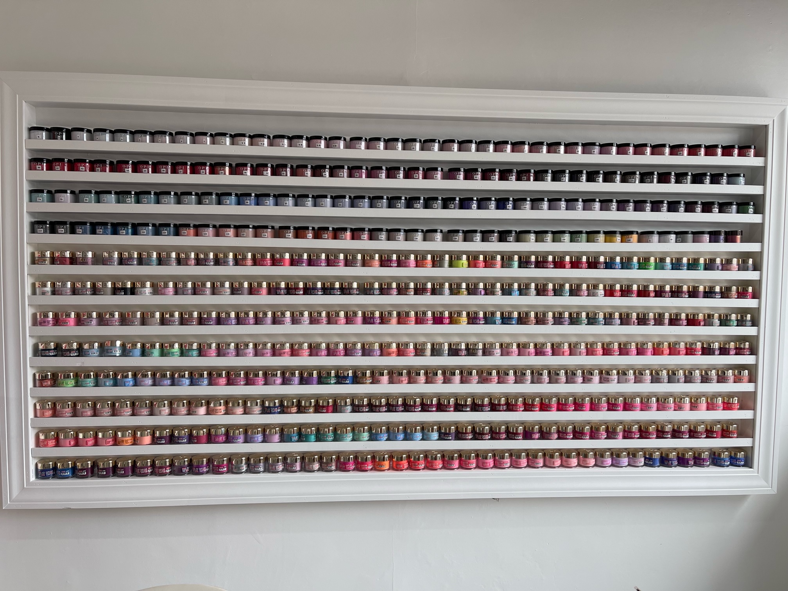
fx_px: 592
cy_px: 296
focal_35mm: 26
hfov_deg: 67.3
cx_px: 394
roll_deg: -0.6
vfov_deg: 53.1
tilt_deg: -4.1
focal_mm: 5.1
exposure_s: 1/120
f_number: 1.6
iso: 40
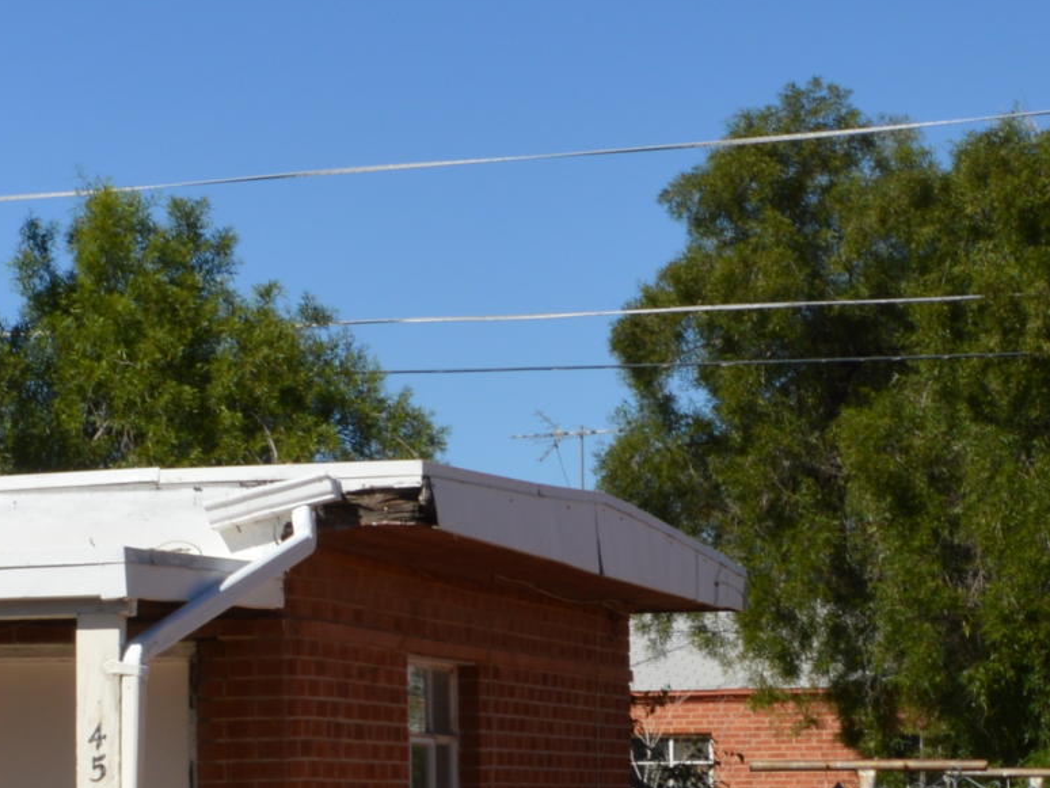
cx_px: -757
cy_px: 822
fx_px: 4066
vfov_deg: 11.0
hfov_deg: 13.4
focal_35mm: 134
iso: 100
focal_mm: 24
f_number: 11
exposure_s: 1/200
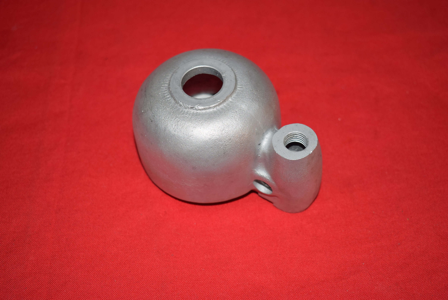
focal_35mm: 54
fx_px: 673
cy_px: 150
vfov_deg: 25.1
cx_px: 224
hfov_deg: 36.8
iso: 400
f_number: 5.6
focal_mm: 36
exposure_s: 1/200
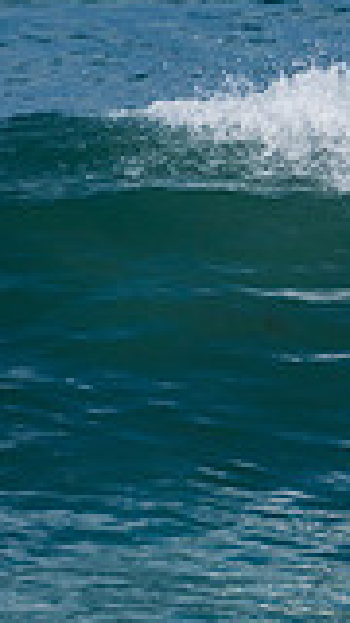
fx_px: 31298
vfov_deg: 1.1
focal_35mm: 1897
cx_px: 809
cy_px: 197
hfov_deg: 0.6
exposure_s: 1/2000
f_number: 5.6
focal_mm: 500
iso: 110
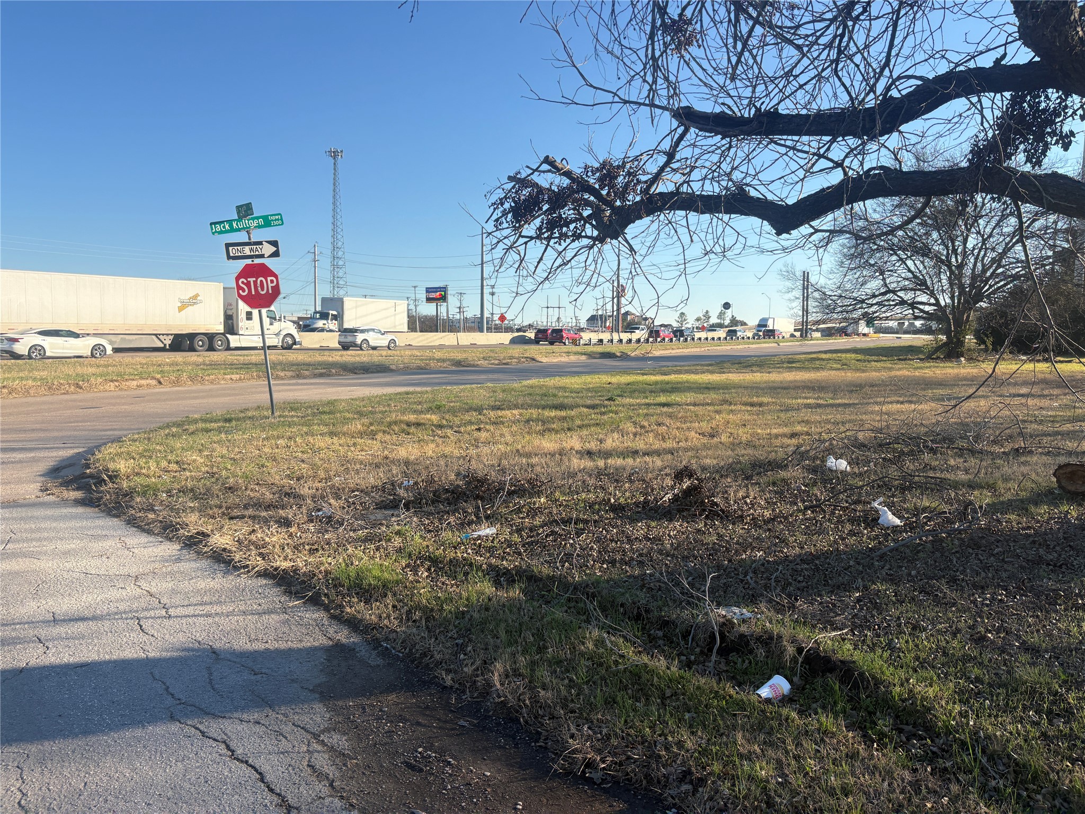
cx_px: 542
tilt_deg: -4.5
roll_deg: +1.6
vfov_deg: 53.1
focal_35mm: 26
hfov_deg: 67.3
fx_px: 815
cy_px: 407
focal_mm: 5.96
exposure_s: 1/2075
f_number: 1.6
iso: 50
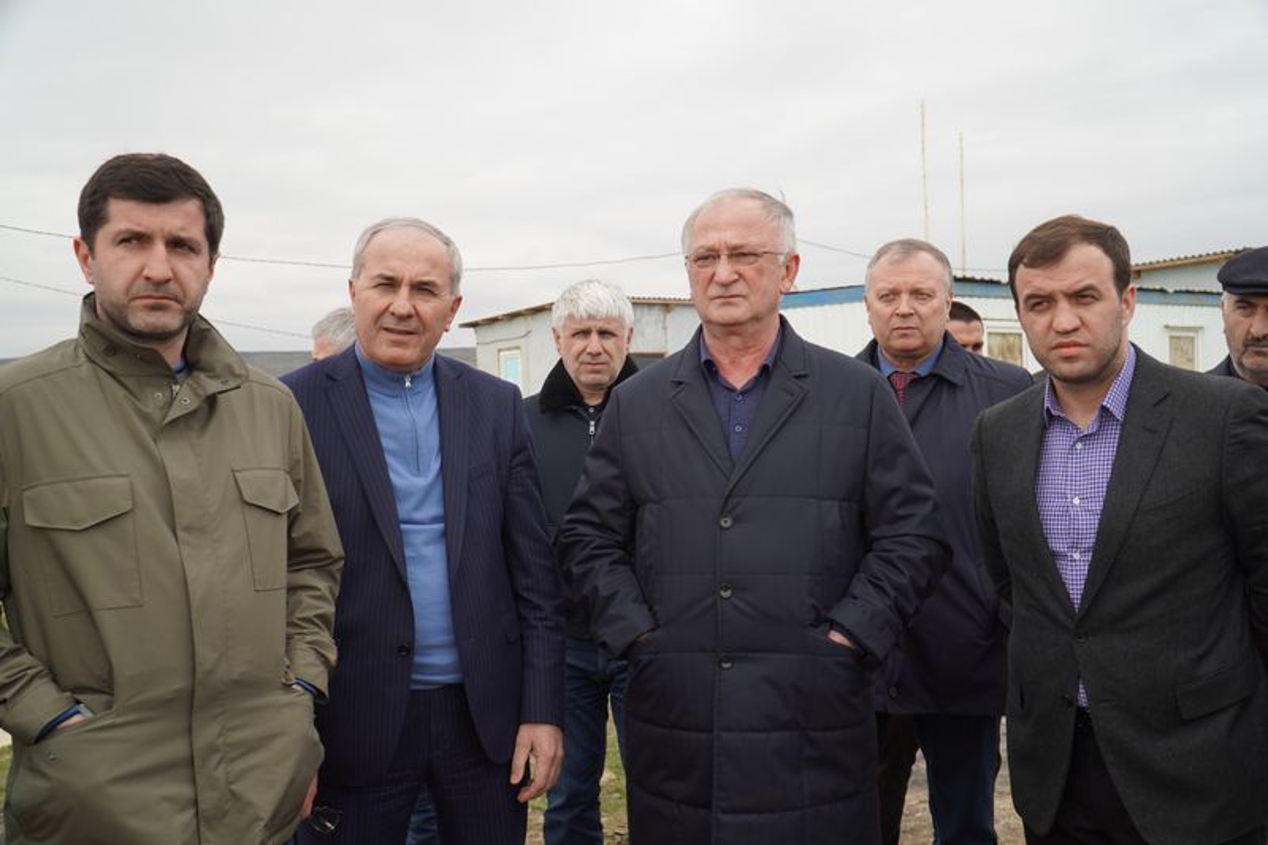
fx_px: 1215
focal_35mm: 34
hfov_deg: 55.1
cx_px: 634
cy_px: 422
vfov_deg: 38.3
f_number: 4.5
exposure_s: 1/250
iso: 100
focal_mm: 23
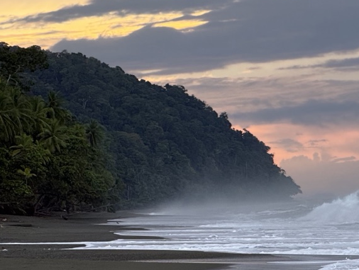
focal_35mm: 336
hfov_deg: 5.8
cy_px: 209
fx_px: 3487
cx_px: 483
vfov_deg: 4.4
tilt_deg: -0.8
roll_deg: +4.2
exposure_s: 1/189
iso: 50
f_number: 2.8
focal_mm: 15.66
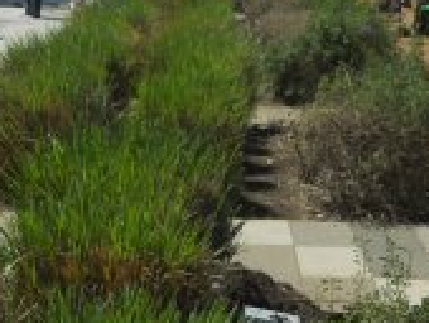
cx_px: 63
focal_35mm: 154
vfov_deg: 9.6
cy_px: 5
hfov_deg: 12.7
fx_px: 1911
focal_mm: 7.3
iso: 80
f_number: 6.4
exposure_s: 1/500
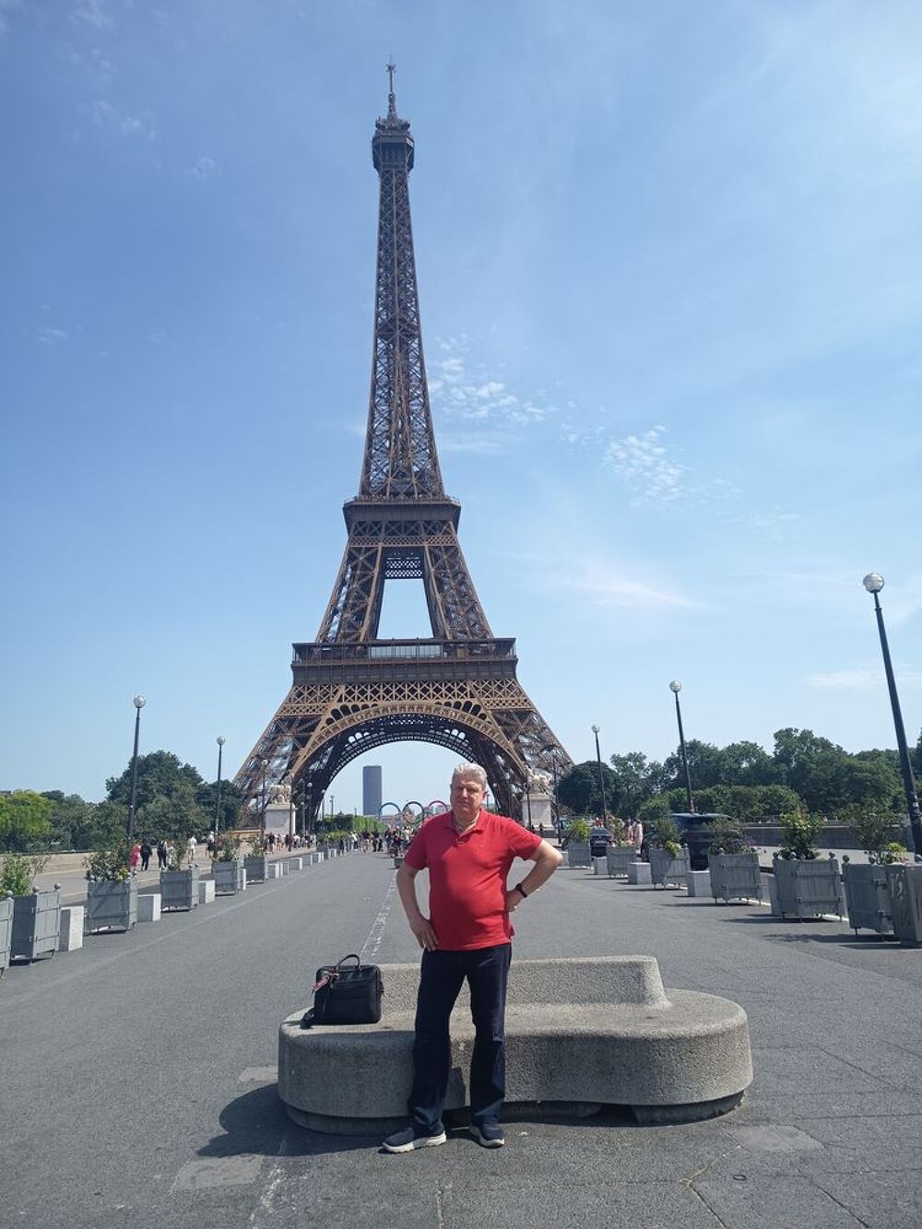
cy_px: 614
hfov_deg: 56.8
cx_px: 461
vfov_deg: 71.6
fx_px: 852
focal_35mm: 24
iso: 50
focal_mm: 5.24
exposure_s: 1/481
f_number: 1.7
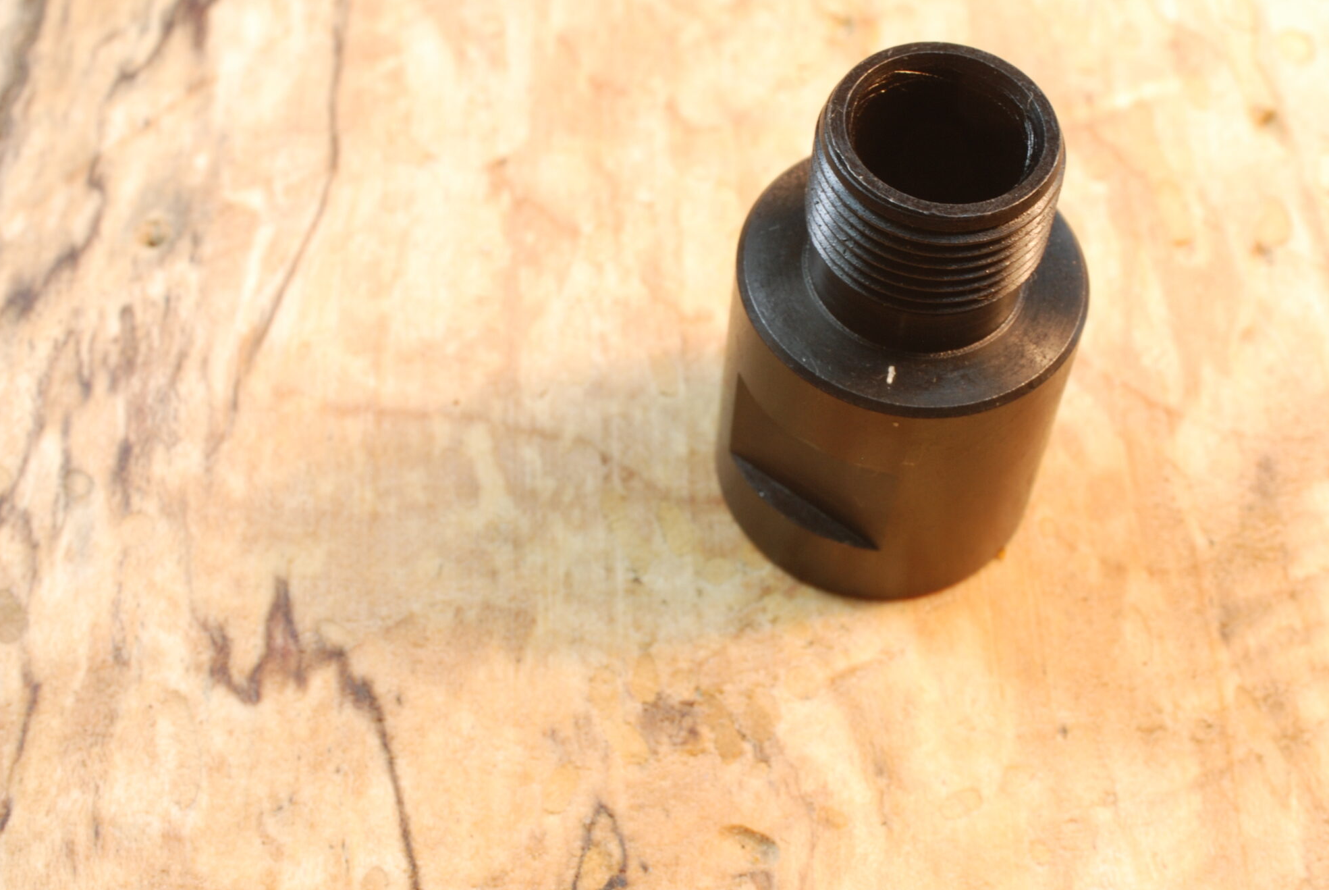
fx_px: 2883
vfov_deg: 17.5
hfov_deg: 25.9
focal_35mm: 78
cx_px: 773
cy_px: 400
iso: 200
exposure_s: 1/6
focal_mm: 40
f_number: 22
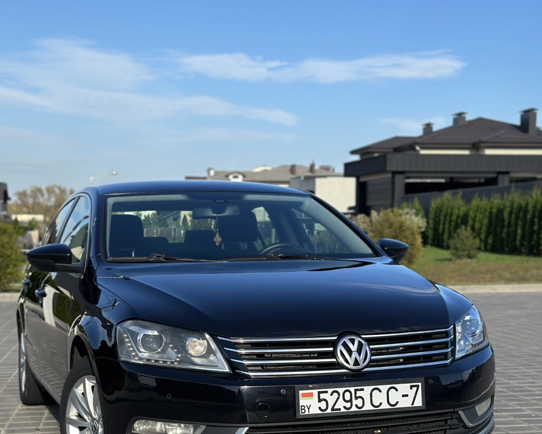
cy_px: 339
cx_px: 270
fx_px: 1011
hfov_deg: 30.0
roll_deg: +0.5
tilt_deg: -6.6
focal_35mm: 63
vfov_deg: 23.9
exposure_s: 1/3876
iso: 100
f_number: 1.78
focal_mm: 6.86
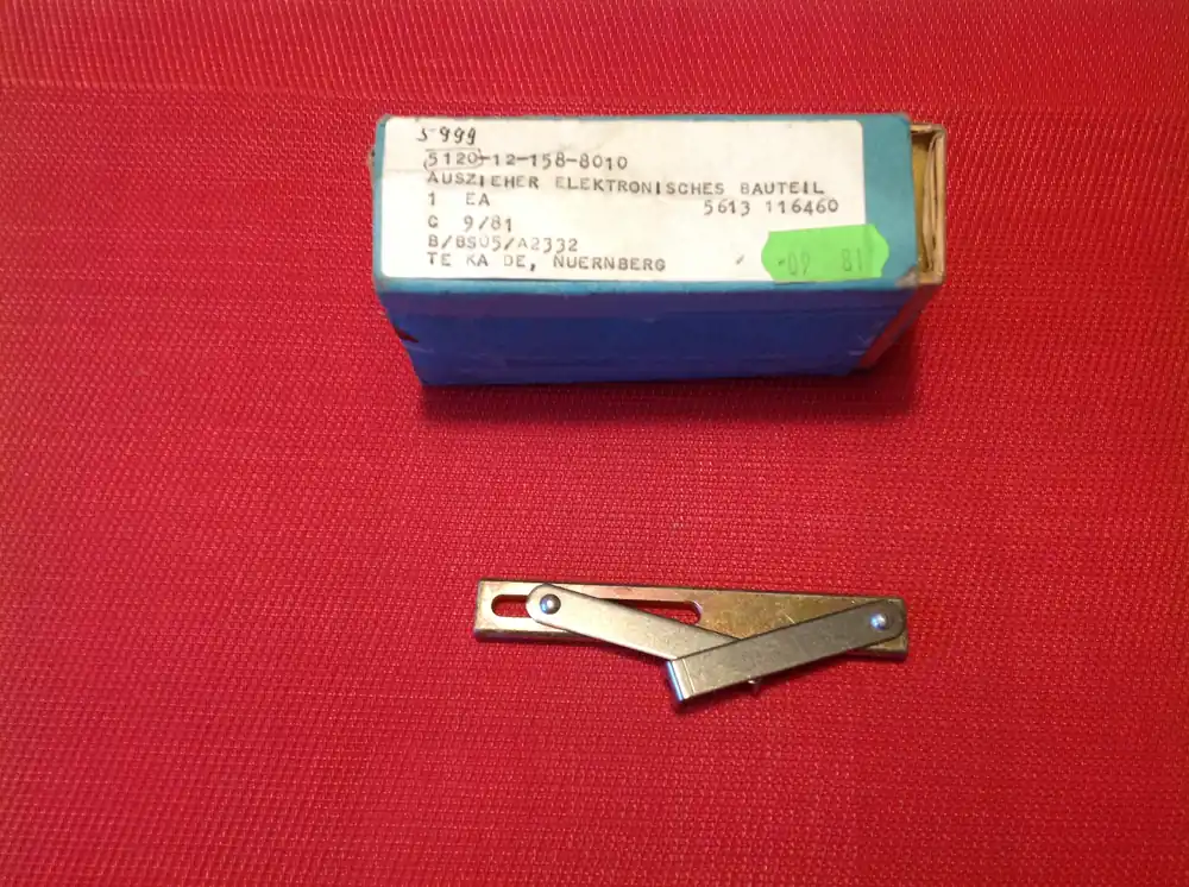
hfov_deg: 52.7
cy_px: 444
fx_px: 1200
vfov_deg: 40.6
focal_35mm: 35
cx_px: 594
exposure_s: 1/15
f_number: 2.4
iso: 100
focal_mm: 4.28
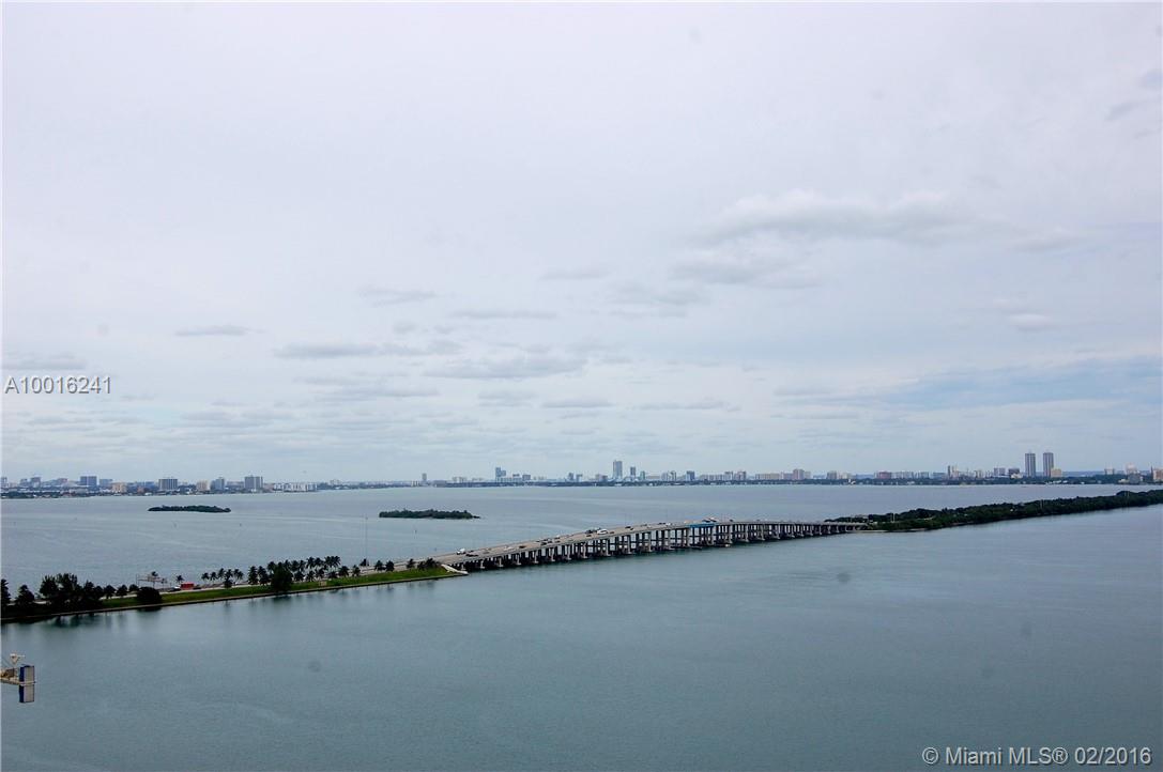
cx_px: 582
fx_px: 1355
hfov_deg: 46.4
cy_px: 386
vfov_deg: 31.8
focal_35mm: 42
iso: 200
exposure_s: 1/320
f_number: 10
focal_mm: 28
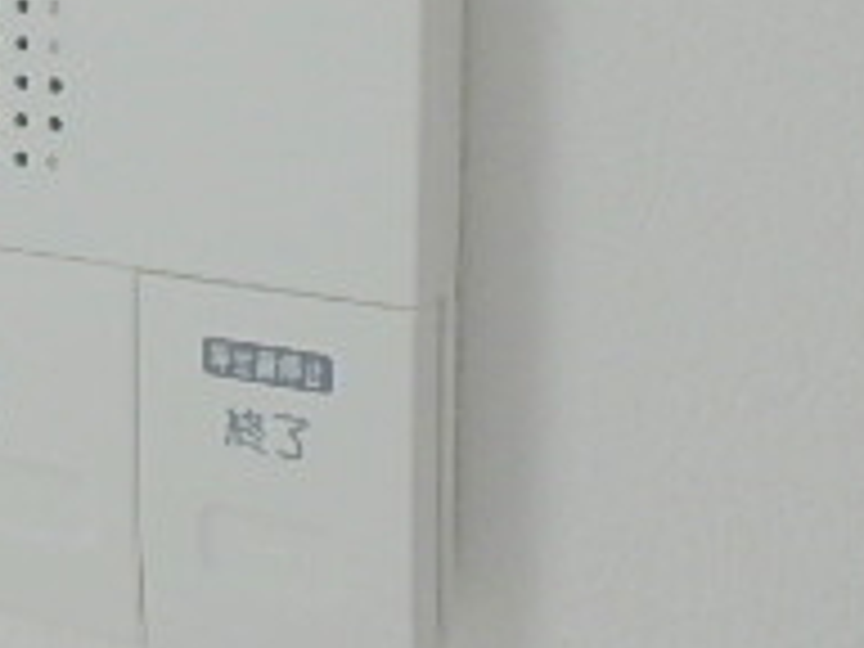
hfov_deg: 27.0
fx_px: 1747
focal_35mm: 70
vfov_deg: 19.6
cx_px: 130
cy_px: -166
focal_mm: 3.7
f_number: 3.5
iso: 200
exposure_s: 1/50
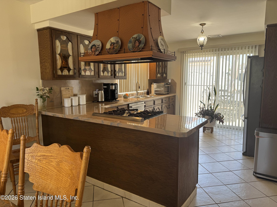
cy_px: 104
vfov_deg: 56.8
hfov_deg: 71.6
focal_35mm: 24
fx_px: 192
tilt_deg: -8.0
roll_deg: +0.2
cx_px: 138
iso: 80
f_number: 1.78
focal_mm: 6.76
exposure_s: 1/120
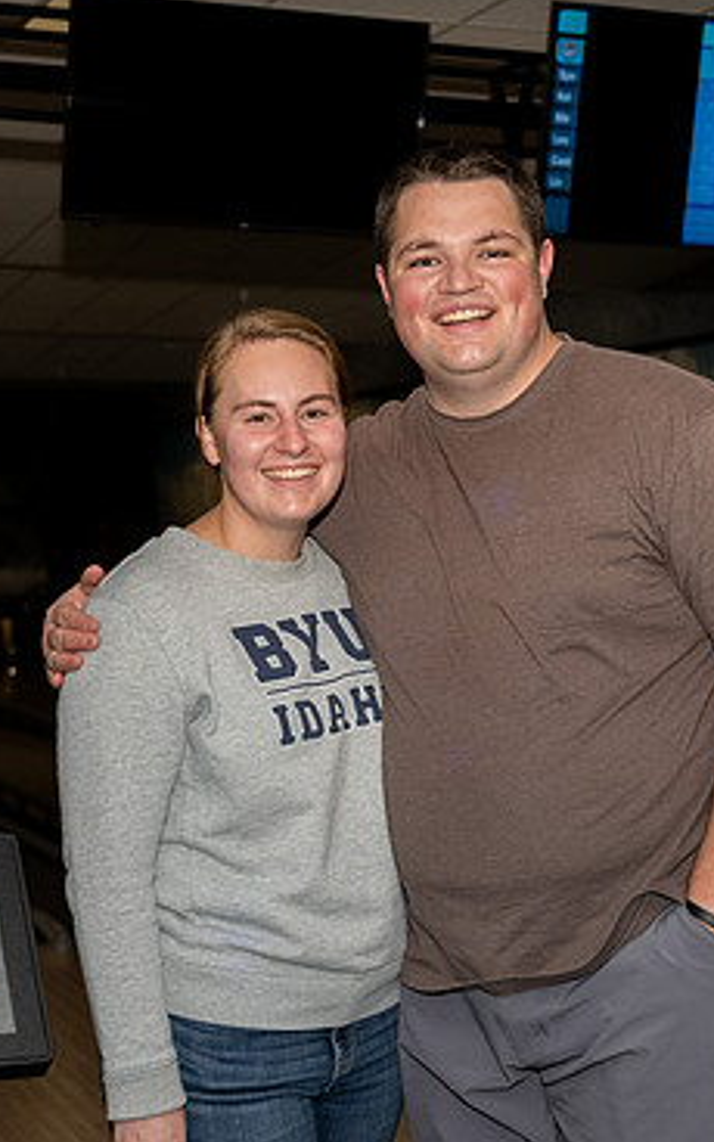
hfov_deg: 18.1
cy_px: 651
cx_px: 393
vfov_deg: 28.6
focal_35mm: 72
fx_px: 2242
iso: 1250
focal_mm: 37
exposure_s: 1/500
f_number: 4
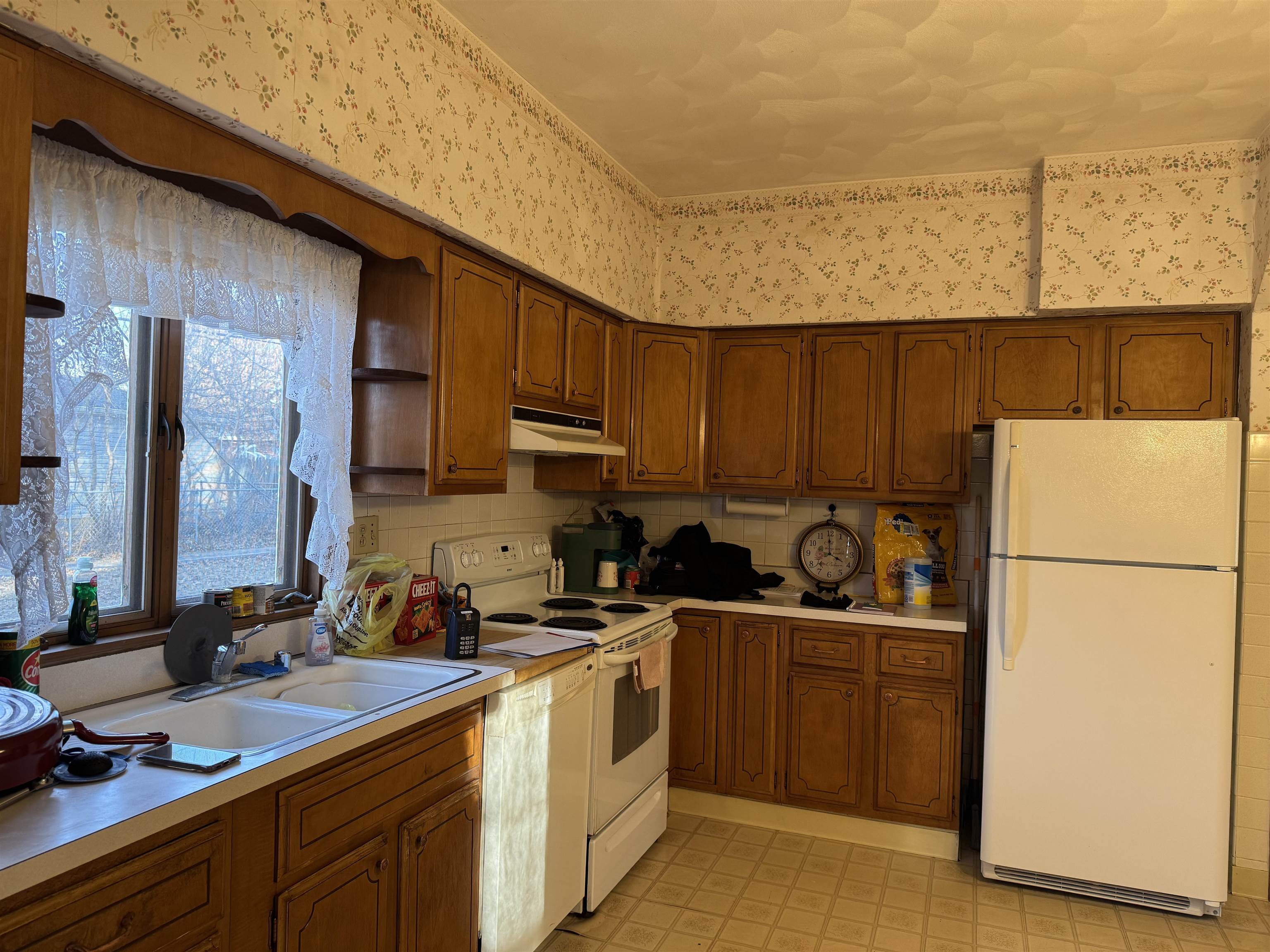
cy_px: 476
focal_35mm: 24
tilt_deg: -1.0
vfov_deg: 56.8
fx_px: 881
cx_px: 635
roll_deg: -1.6
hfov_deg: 71.6
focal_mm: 6.76
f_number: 1.78
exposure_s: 1/60
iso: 125
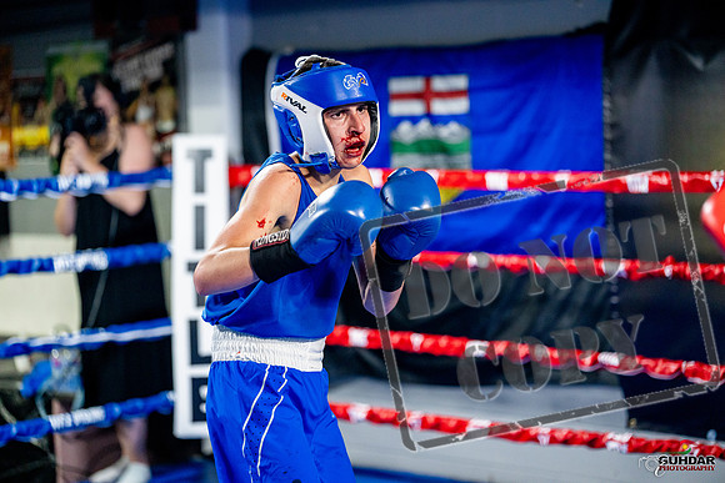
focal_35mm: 94
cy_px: 242
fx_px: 1893
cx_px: 362
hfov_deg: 21.7
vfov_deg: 14.6
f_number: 2
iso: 4000
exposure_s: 1/1000
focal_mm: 94
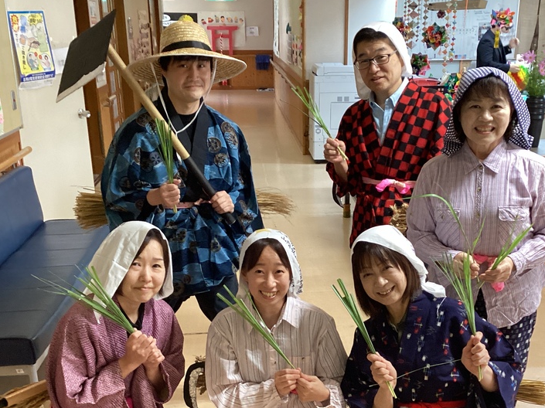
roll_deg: -0.6
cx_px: 305
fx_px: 692
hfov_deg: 42.9
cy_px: 278
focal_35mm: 44
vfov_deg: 32.5
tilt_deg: -20.6
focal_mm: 3.3
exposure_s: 1/60
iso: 320
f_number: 2.4
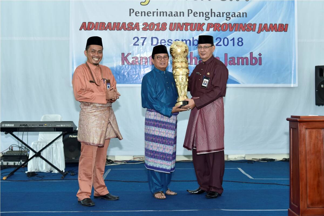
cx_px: 162
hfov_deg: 48.4
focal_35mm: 40
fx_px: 360
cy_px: 108
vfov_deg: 33.4
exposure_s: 1/100
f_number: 4
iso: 640
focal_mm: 40
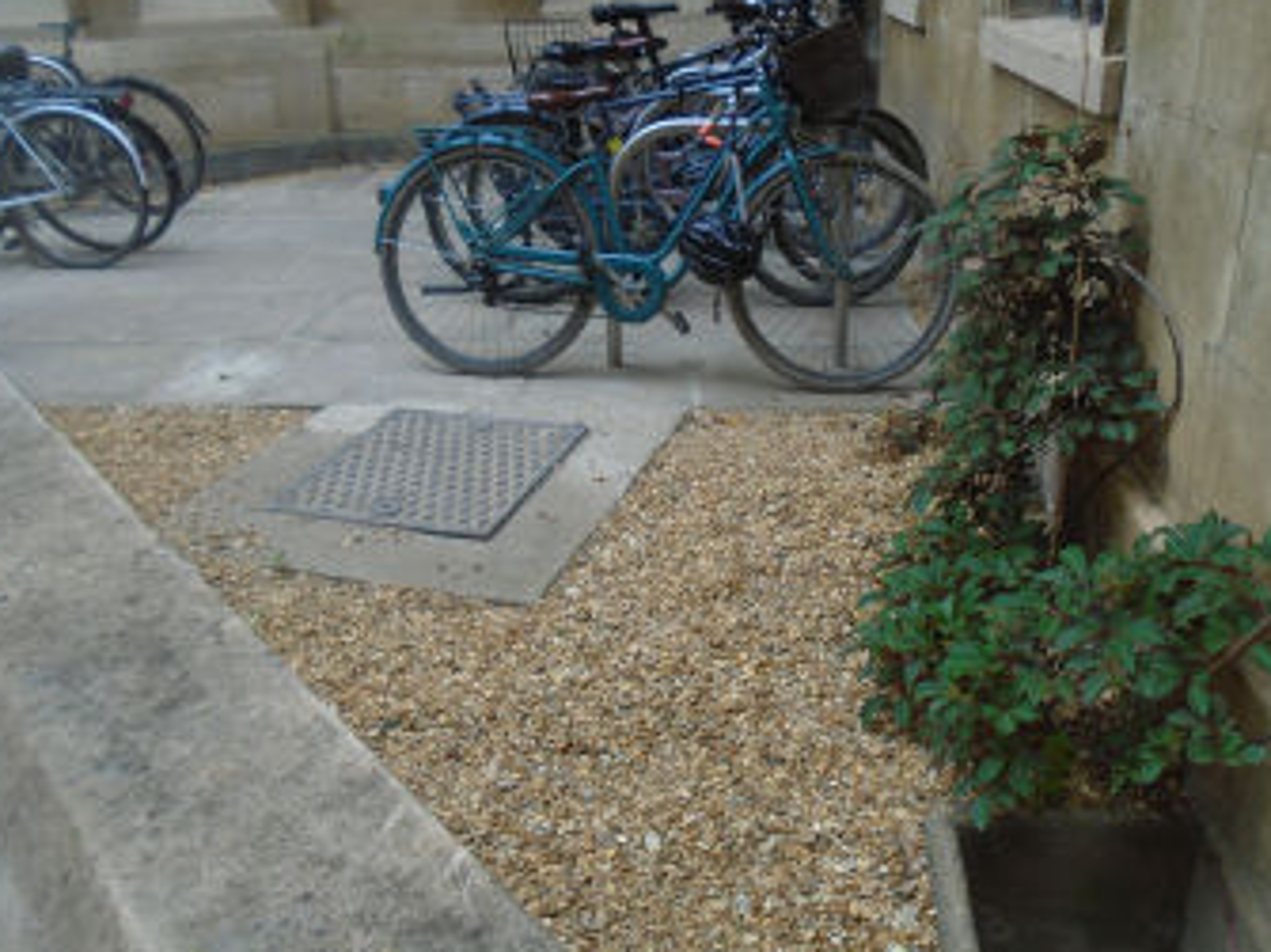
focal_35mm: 32
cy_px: 412
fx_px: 1175
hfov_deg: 56.7
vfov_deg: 44.0
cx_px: 698
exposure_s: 1/200
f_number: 3.2
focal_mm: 4.6
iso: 100
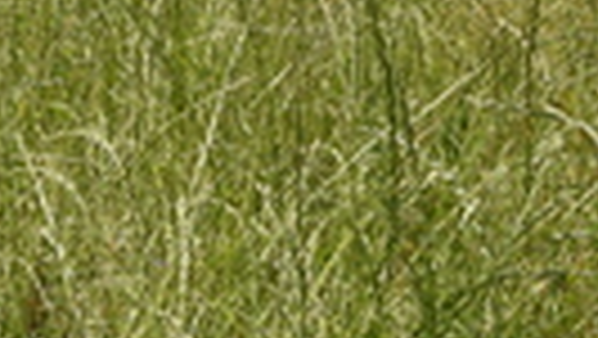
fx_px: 2872
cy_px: -110
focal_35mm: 181
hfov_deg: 10.6
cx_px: -710
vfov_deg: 6.7
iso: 200
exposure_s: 1/250
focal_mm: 24
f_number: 8
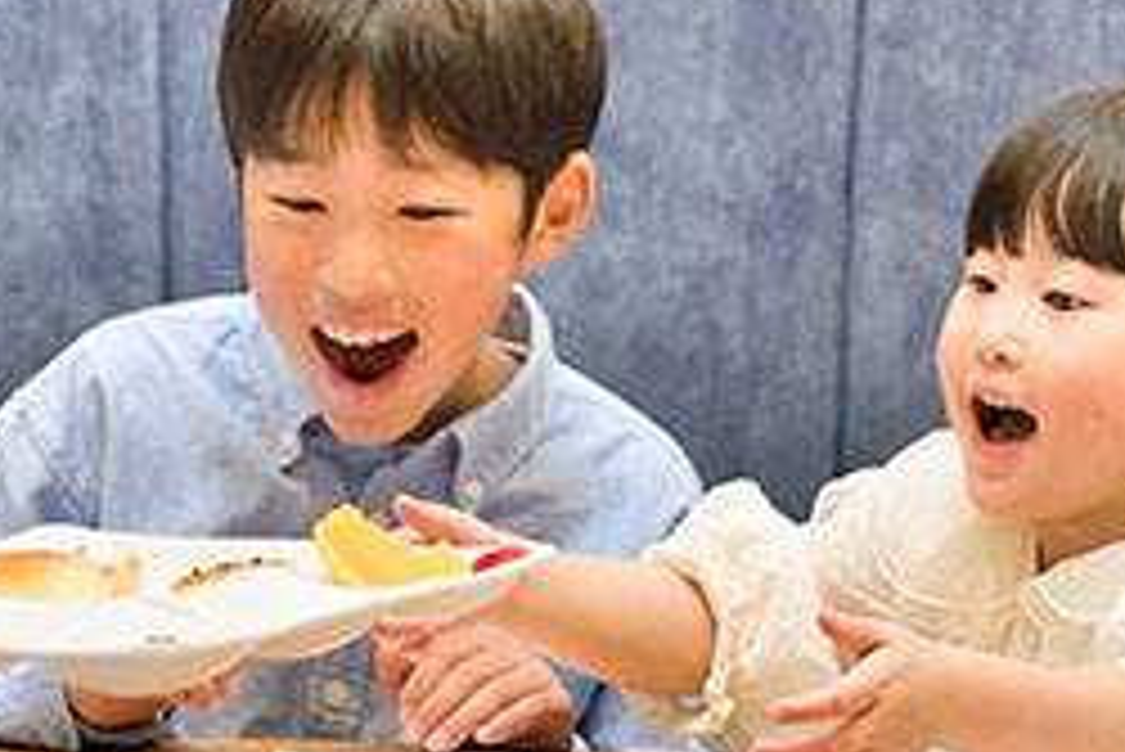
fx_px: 6253
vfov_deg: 6.9
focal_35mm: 200
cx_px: 711
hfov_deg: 10.3
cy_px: 324
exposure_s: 1/250
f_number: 2.5
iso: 3200
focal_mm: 50
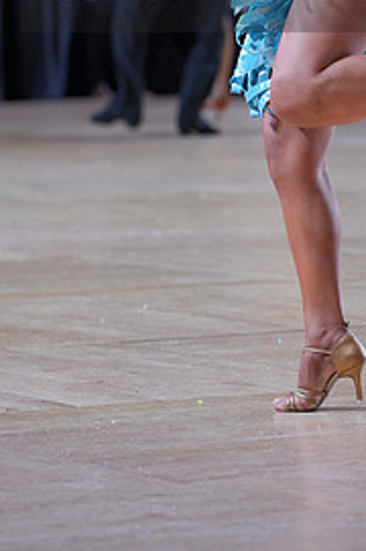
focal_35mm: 315
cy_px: -35
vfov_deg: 6.5
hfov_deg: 4.3
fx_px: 4816
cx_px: 302
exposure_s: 1/400
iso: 640
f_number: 4
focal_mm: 147
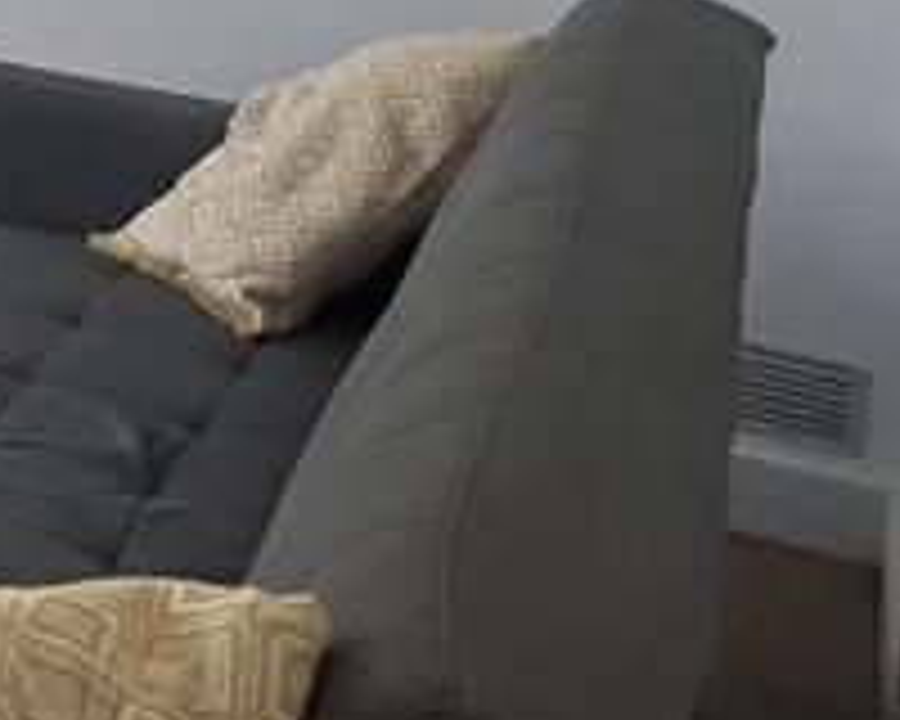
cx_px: -1215
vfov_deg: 17.8
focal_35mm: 76
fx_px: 2024
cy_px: -396
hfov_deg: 15.3
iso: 50
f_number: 1.8
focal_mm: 1.57
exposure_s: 1/99
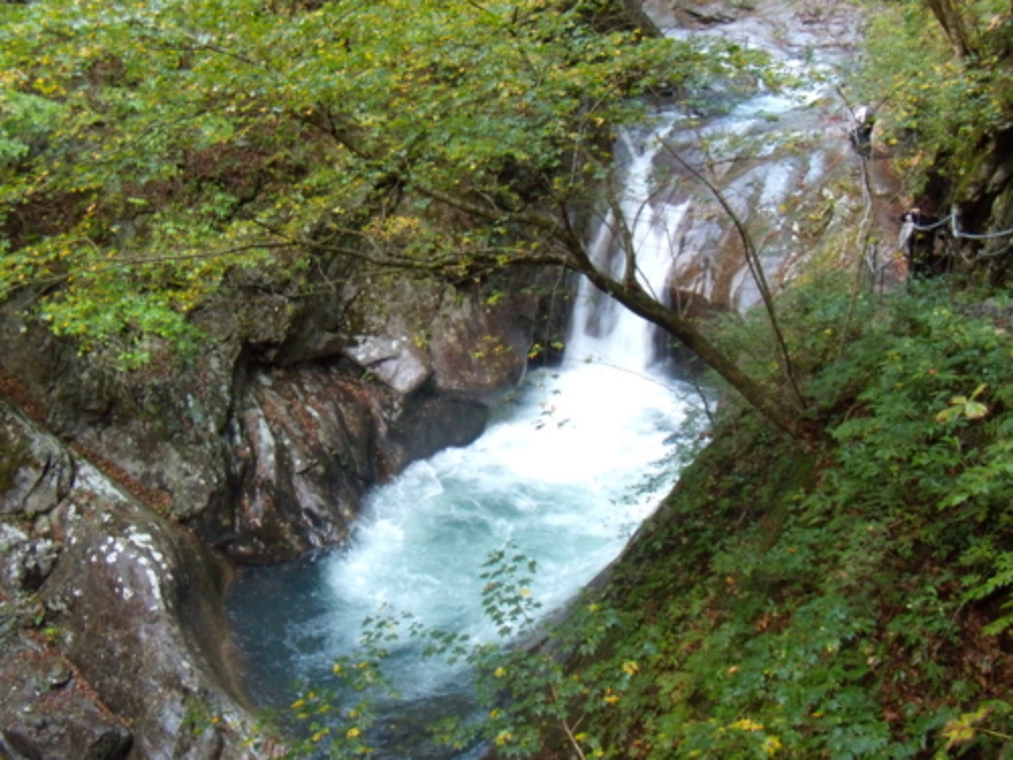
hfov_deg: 51.4
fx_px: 1054
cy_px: 380
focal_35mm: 36
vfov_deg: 39.7
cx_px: 506
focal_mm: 6.4
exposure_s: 1/20
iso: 400
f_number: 3.6
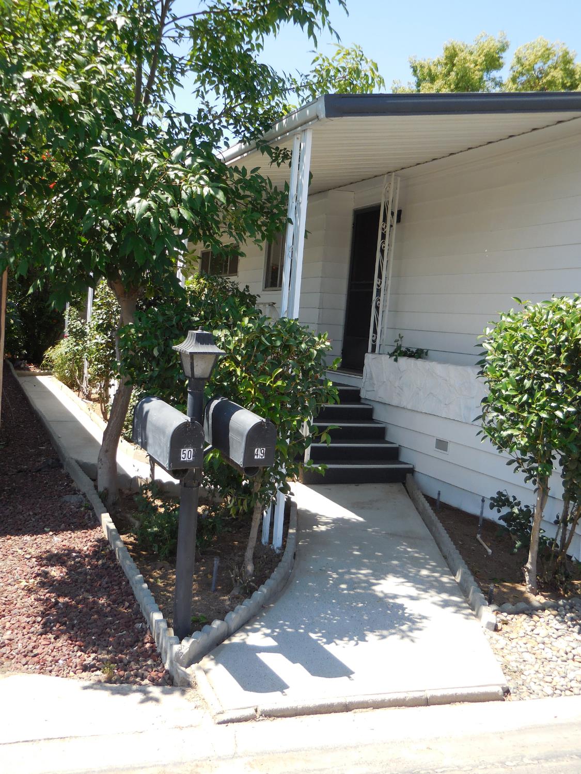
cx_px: 290
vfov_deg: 55.4
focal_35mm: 33
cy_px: 387
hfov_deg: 42.9
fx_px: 739
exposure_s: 1/320
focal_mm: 5.9
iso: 125
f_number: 3.7
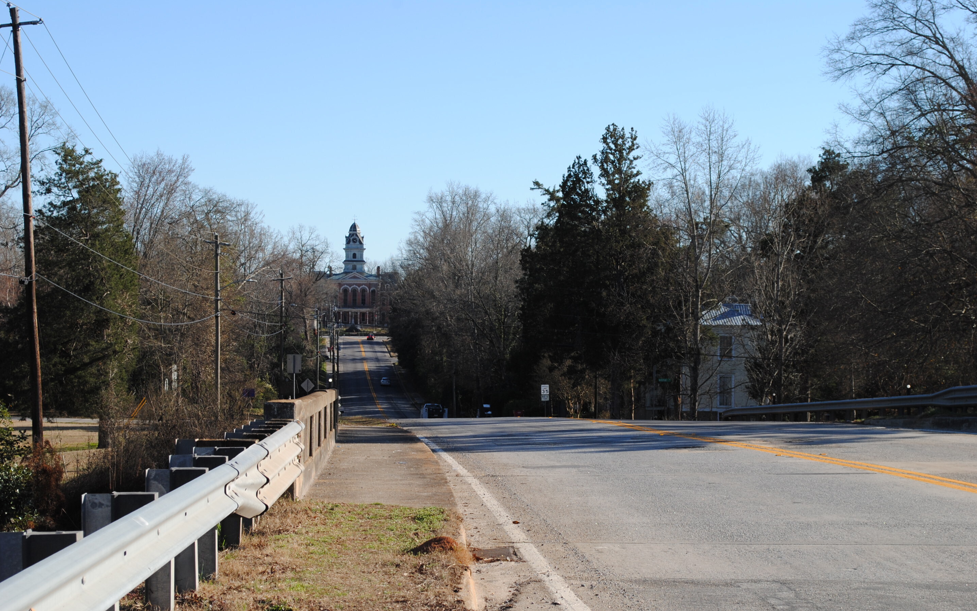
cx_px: 489
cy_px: 327
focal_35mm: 74
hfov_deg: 27.8
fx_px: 1970
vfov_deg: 17.6
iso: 100
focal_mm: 48
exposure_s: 1/200
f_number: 9
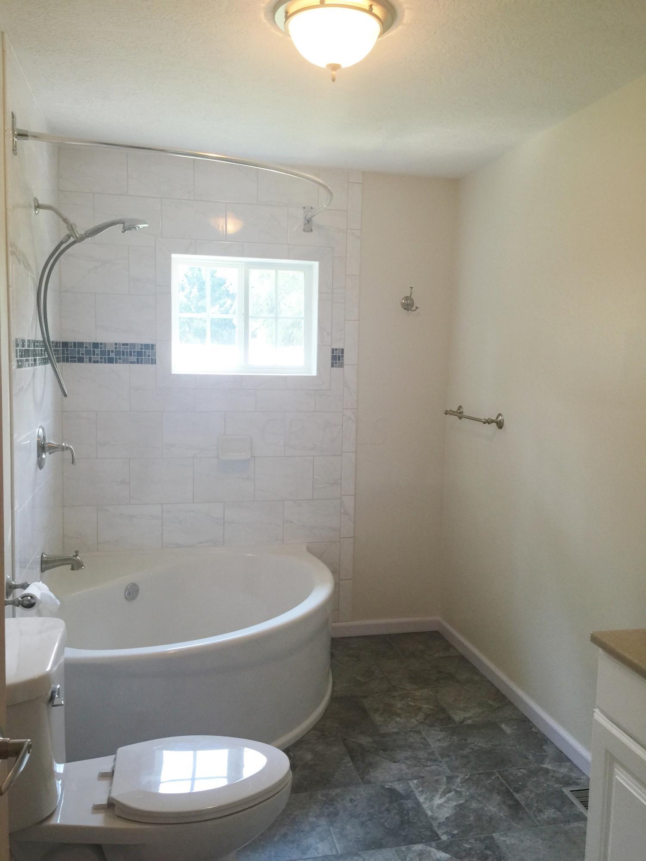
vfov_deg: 61.7
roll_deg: -1.8
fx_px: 722
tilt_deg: -4.0
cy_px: 430
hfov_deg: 48.2
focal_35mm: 29
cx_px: 323
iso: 32
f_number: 2.2
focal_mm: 4.15
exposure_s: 1/30
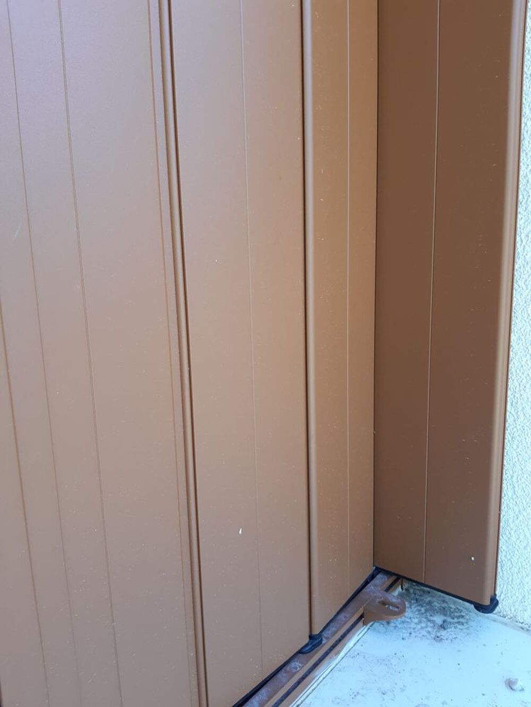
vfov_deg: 67.3
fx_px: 532
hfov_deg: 53.1
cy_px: 354
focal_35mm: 26
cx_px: 266
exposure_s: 1/100
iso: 50
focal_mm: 3.92
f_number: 1.7
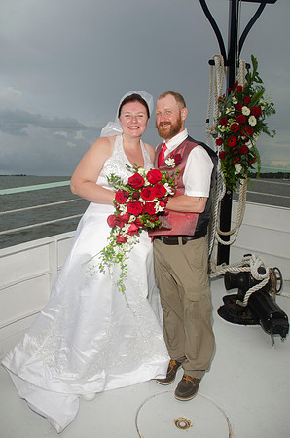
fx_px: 364
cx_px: 145
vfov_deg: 62.0
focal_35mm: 30
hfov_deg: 43.4
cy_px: 219
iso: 100
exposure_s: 1/250
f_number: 6.3
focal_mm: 20
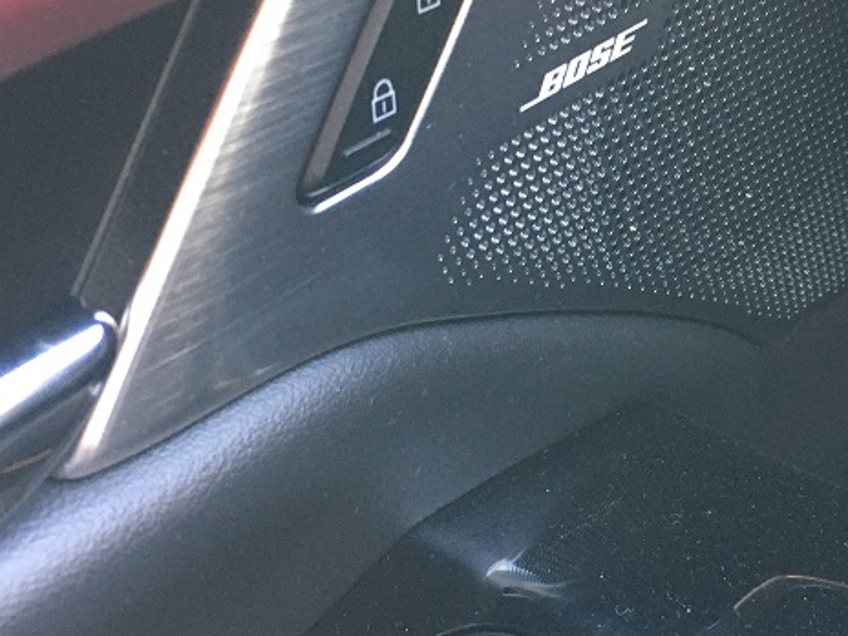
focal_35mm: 64
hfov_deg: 29.9
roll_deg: -0.4
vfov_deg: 22.9
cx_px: 596
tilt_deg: -37.0
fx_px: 1568
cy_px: 254
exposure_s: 1/20
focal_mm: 4.15
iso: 200
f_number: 2.2
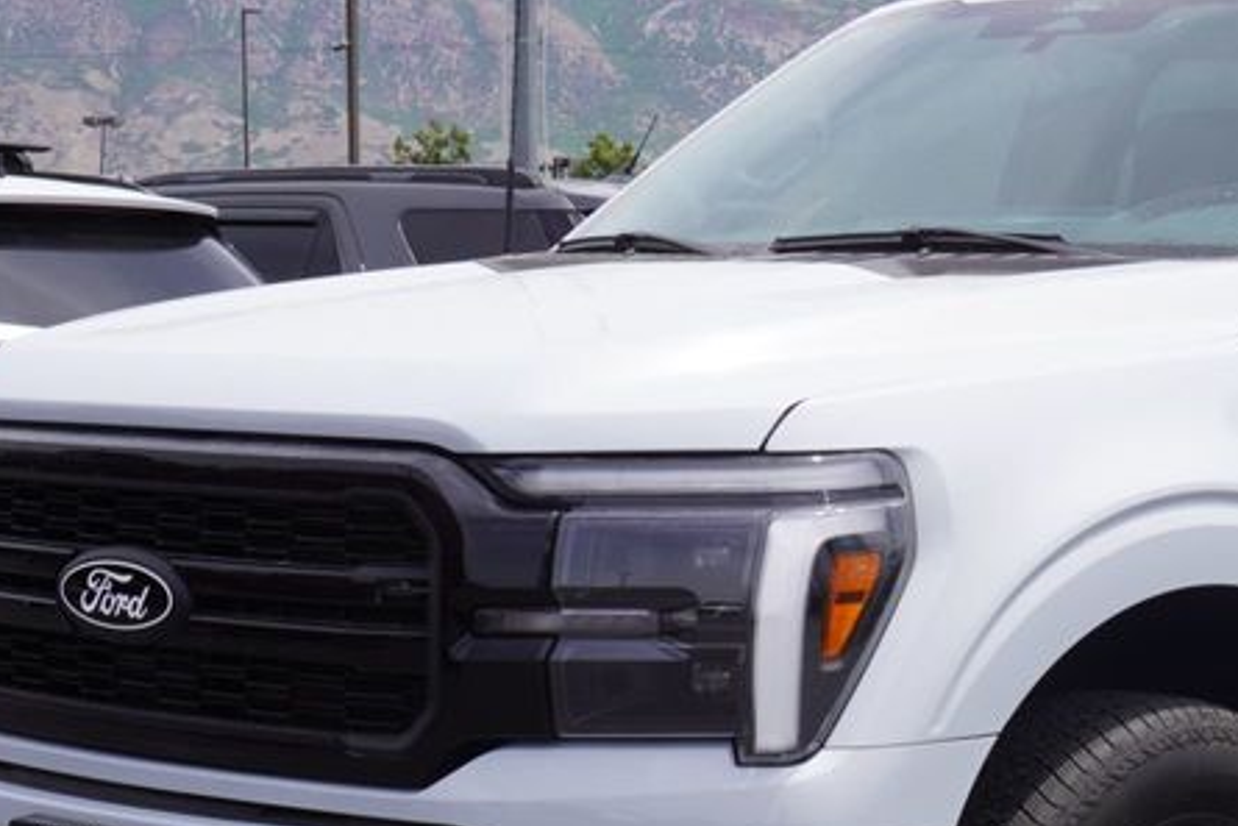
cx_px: 1124
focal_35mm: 100
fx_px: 3445
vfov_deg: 13.6
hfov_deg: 20.0
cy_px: 681
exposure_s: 1/160
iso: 100
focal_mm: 29
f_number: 11
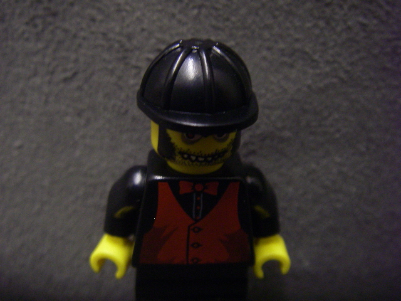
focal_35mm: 38
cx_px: 200
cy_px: 150
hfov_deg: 49.0
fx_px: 440
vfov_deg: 37.7
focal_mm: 6.3
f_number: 3.3
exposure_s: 1/4
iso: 320
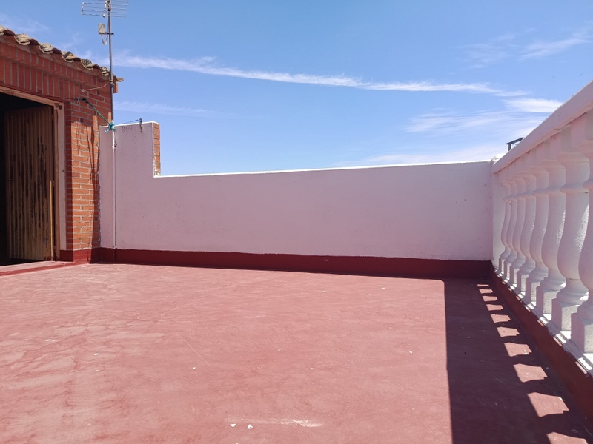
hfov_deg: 71.6
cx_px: 296
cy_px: 222
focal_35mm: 24
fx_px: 411
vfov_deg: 56.8
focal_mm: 5.24
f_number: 1.7
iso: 52
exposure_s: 1/555
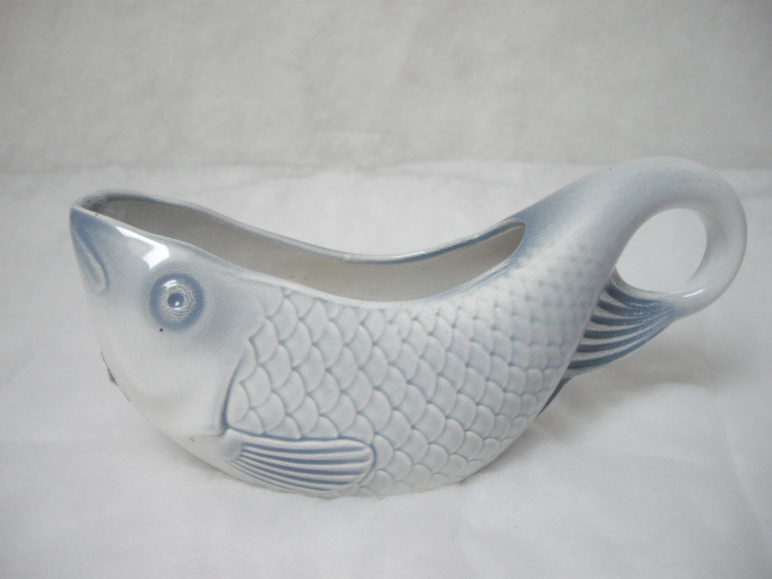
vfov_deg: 37.7
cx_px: 386
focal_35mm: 38
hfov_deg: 49.0
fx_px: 847
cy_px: 290
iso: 400
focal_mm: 7.9
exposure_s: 1/30
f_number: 2.8
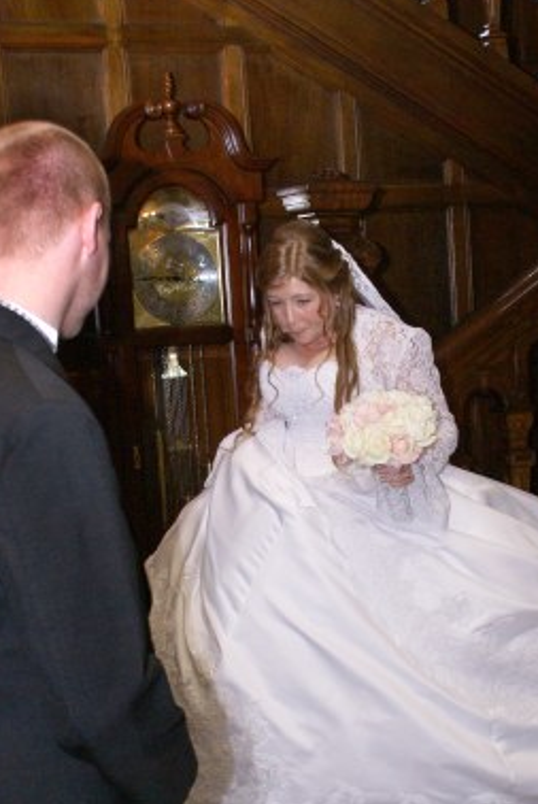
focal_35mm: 83
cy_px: 570
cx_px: 403
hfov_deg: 16.5
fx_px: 1851
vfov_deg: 24.3
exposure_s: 1/80
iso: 400
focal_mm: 35
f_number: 5.6
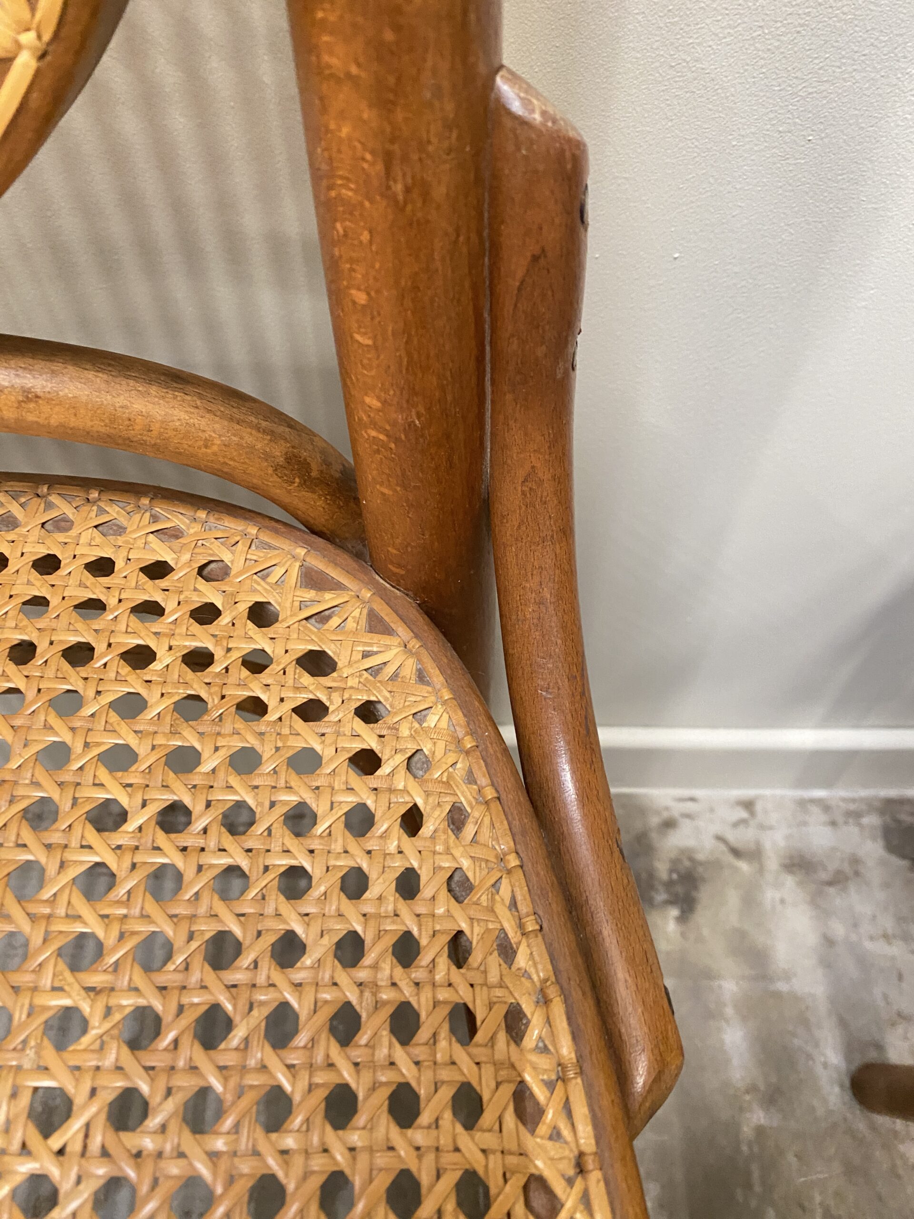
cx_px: 457
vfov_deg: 69.4
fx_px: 880
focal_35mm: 25
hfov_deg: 54.9
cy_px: 610
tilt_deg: -56.2
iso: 320
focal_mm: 4.25
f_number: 1.8
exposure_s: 1/33
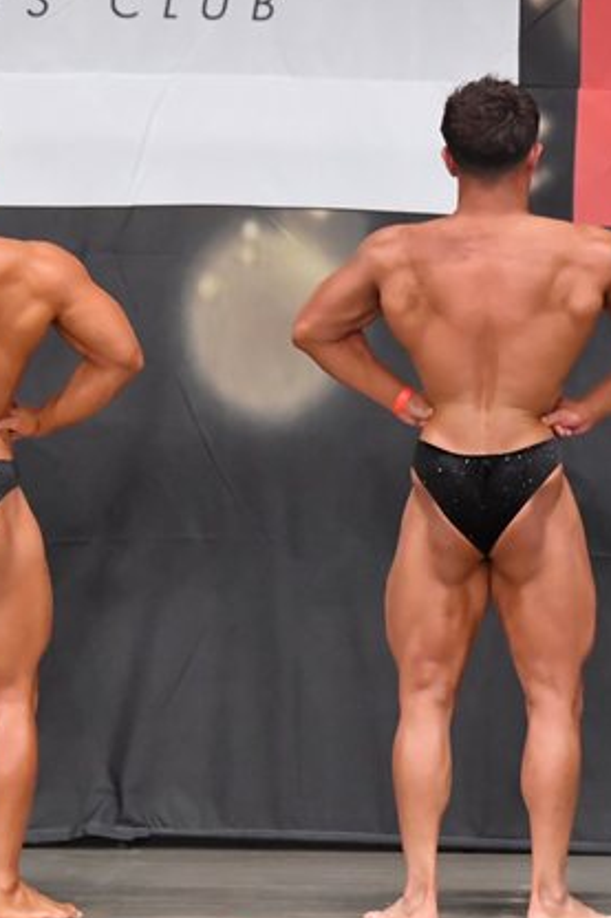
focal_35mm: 376
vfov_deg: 5.5
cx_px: 436
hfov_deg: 3.7
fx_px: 9580
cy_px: 519
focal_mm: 135
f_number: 5.6
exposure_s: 1/400
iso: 6400
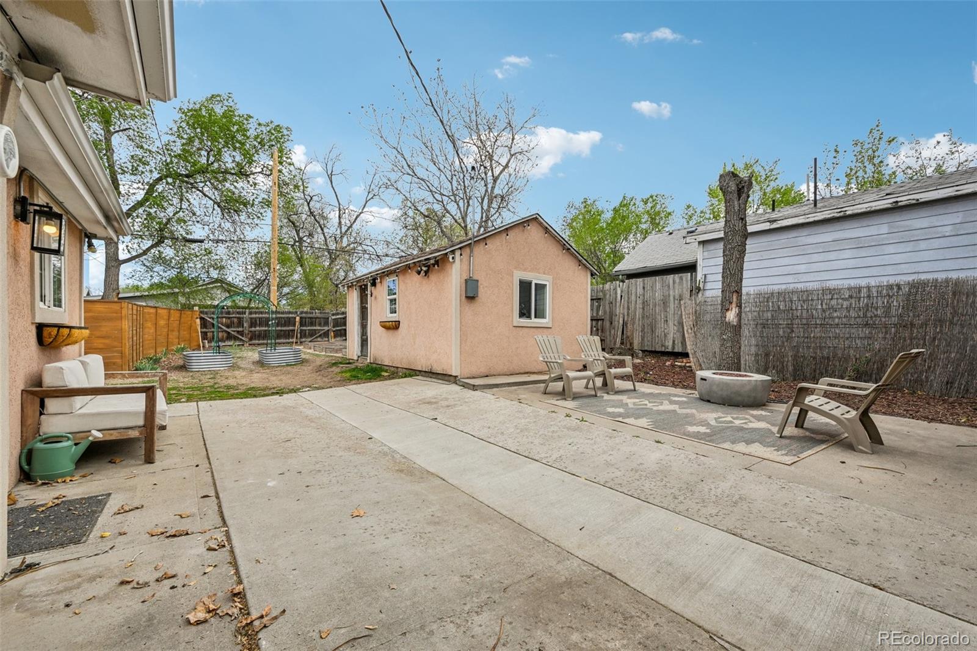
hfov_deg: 104.3
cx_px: 488
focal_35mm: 14
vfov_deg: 81.2
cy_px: 326
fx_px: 380
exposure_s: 1/60
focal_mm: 14
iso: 64
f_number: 11
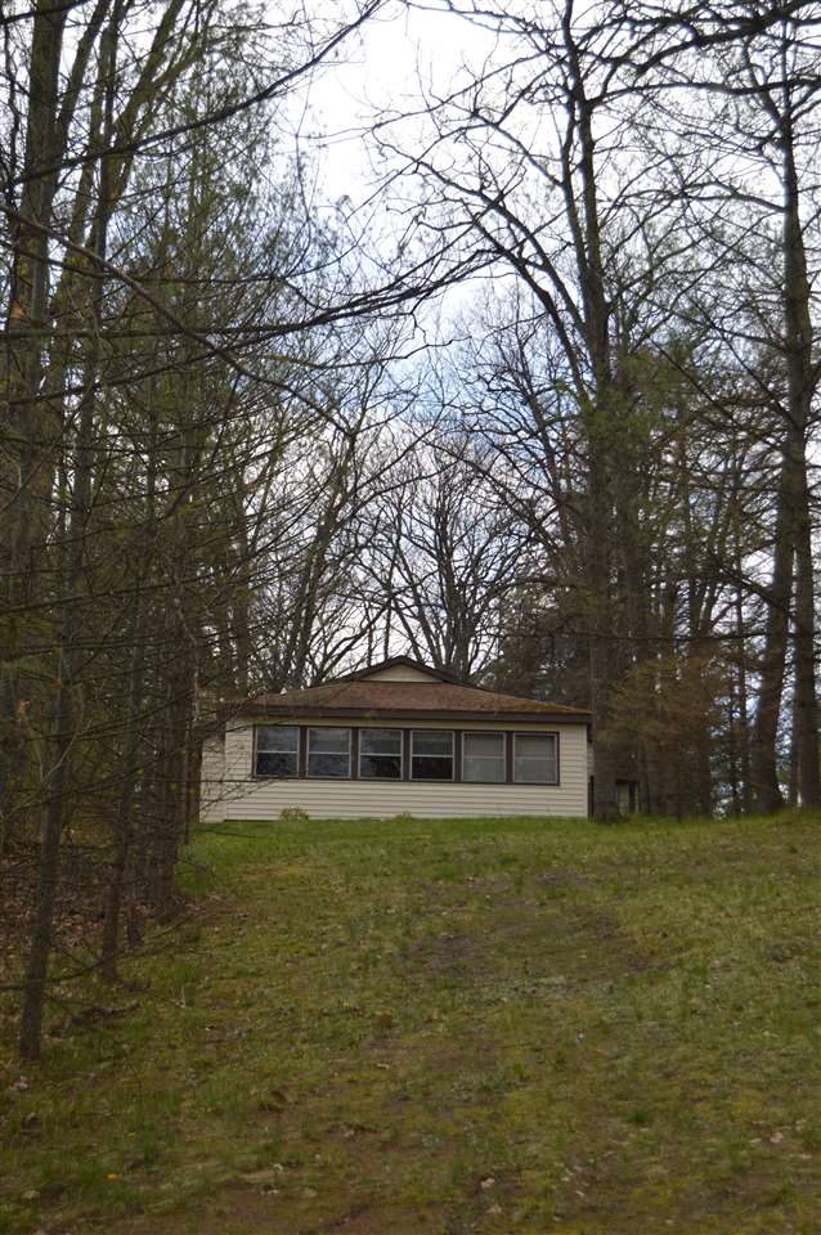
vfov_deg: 35.1
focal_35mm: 57
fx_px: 1954
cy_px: 618
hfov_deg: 23.7
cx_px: 410
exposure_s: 1/200
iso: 100
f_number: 5
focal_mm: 38
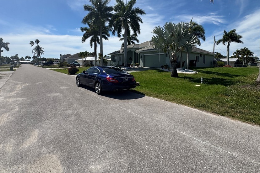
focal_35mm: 18
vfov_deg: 66.3
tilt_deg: -1.8
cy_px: 64
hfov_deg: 90.0
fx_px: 130
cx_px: 133
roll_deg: -0.1
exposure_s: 1/3390
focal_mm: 2.22
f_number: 2.2
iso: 50
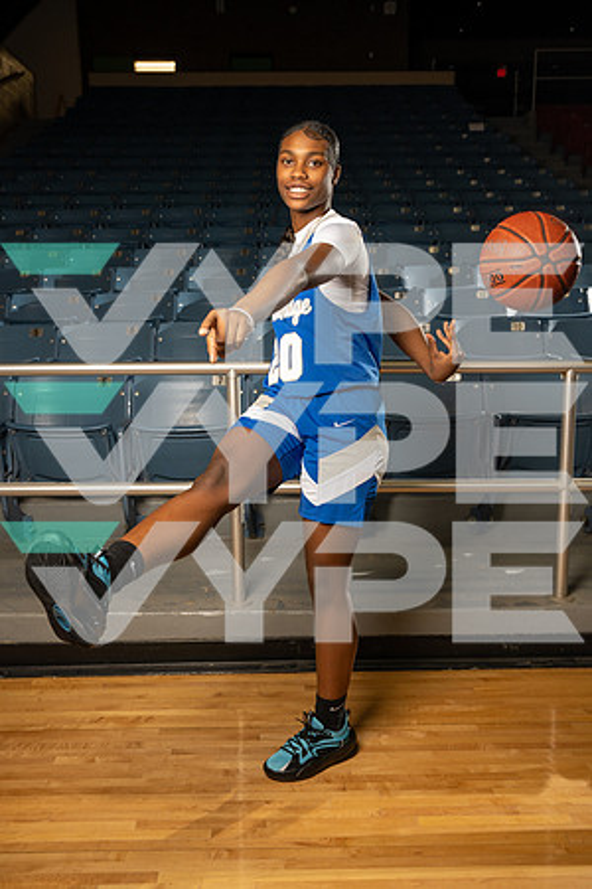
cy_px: 444
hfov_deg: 37.9
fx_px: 863
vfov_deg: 54.4
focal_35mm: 35
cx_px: 296
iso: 320
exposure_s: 1/250
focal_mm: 35
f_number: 5
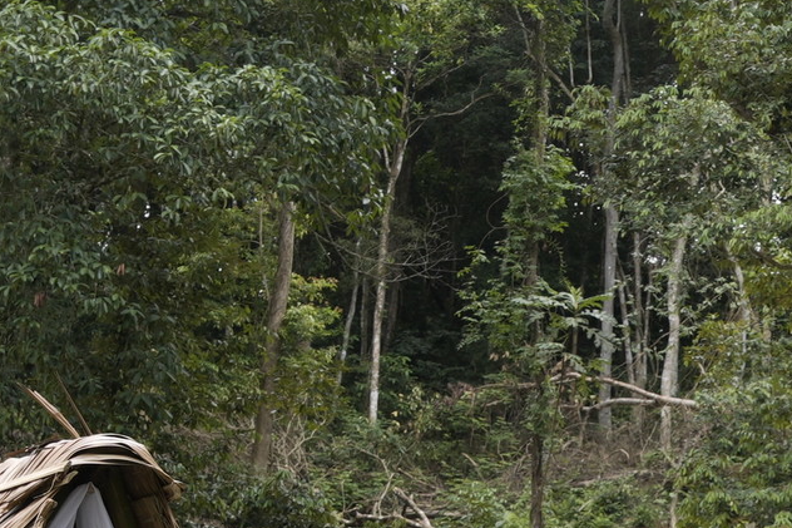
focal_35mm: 114
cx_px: 935
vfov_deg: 11.3
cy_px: 914
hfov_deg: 17.2
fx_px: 2507
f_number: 4
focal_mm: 24
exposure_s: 1/200
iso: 125
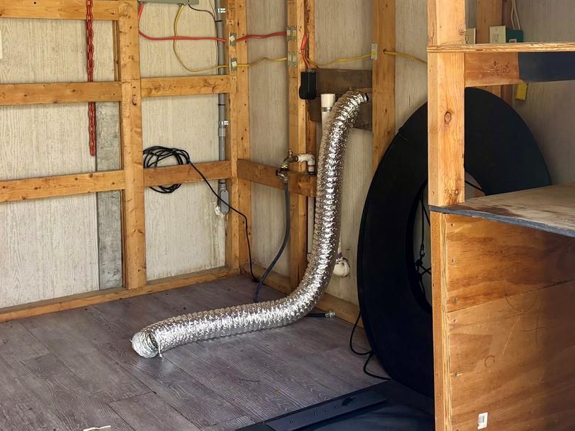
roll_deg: -0.5
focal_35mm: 51
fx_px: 847
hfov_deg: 36.9
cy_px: 121
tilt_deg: -6.0
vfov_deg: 28.2
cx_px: 409
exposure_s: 1/126
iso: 32
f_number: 1.6
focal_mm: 5.96
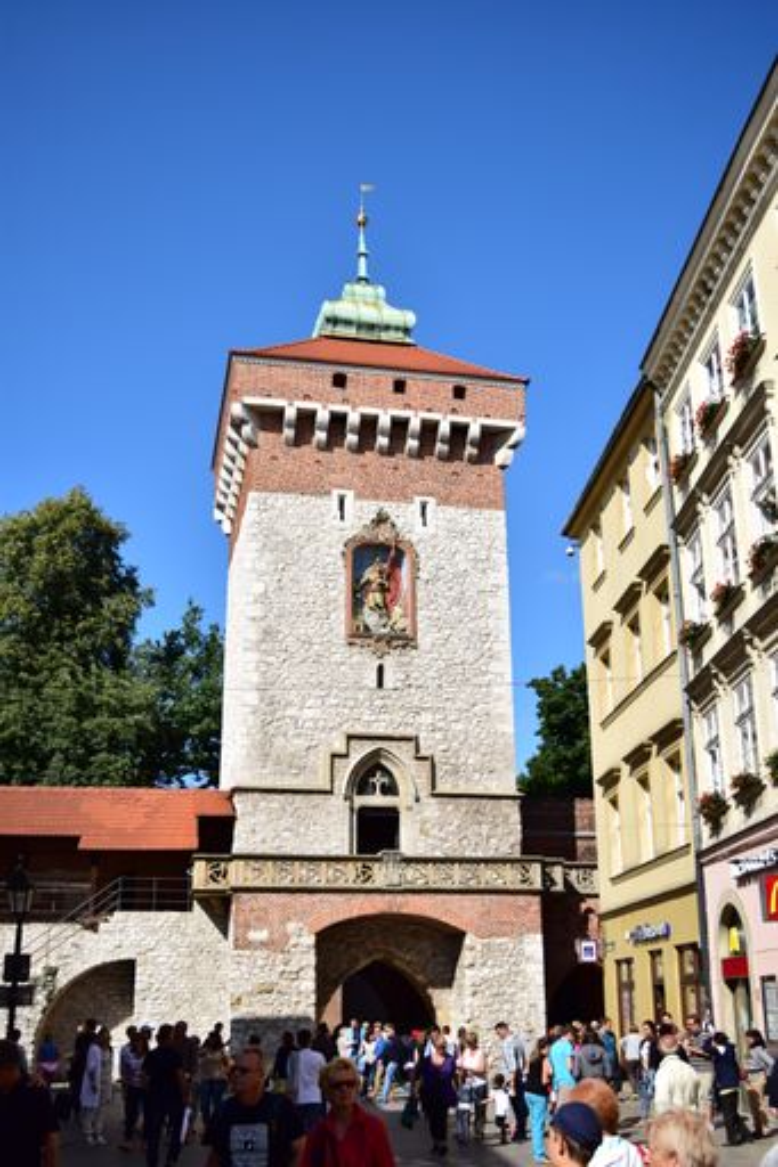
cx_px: 389
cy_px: 584
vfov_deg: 49.6
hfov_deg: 34.2
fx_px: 1265
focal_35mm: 39
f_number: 4.5
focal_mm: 26
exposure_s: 1/1250
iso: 125
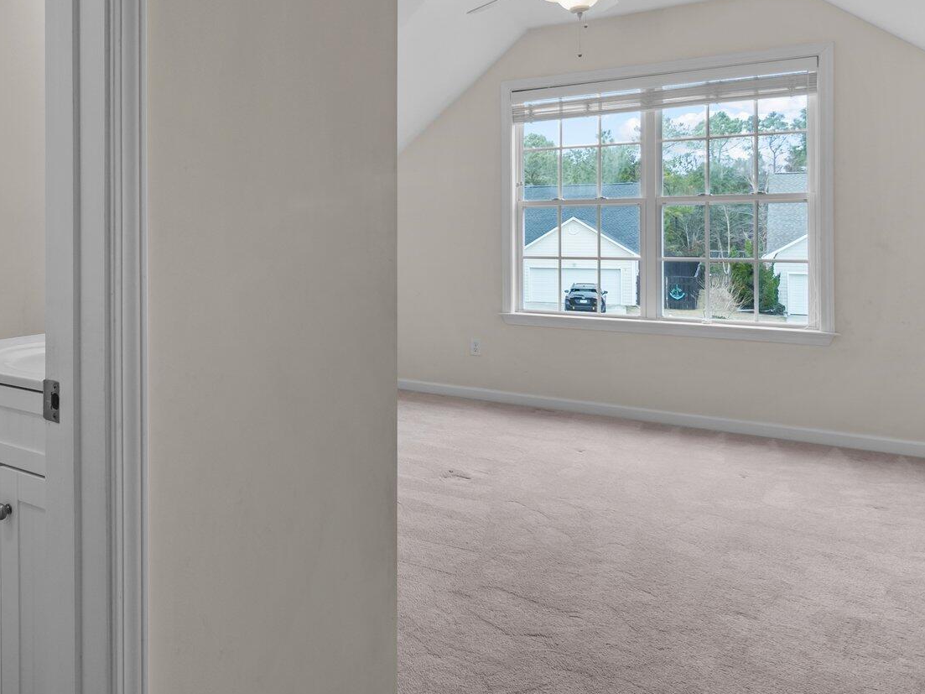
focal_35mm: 26
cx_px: 192
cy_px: 236
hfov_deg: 62.0
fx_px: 695
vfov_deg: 52.1
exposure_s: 1/13
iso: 200
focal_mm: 7
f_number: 4
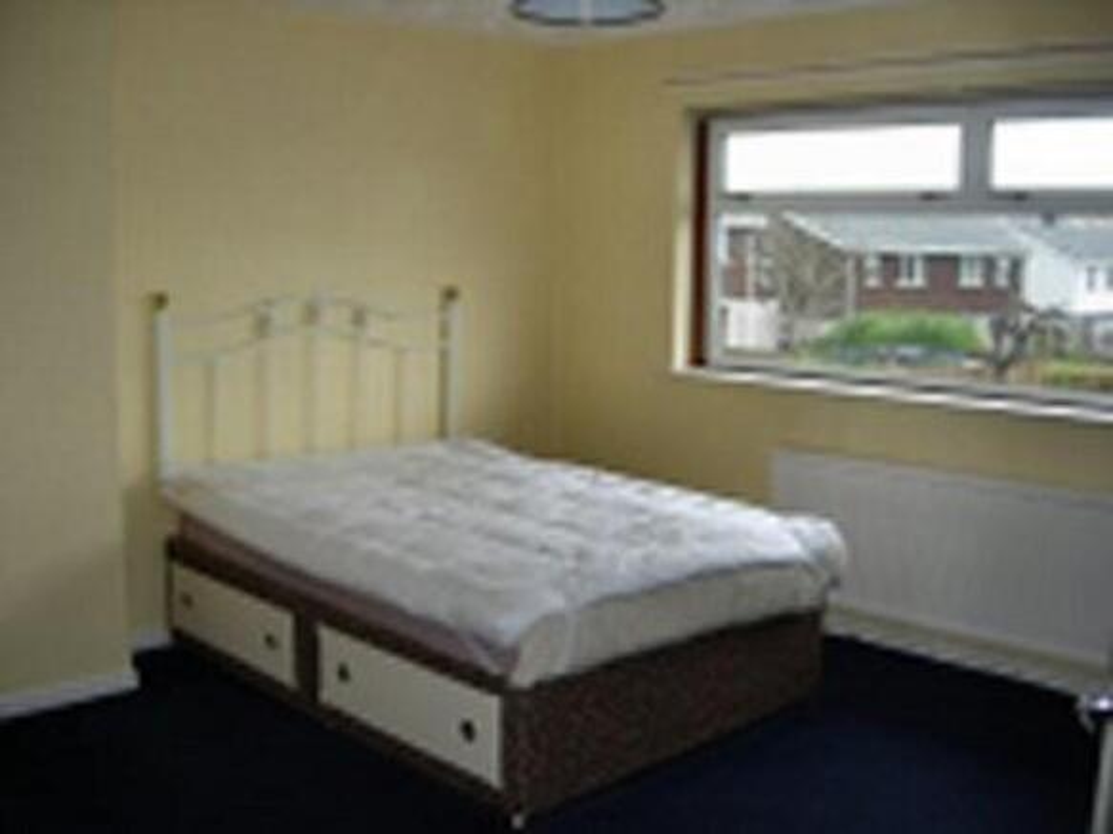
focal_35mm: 38
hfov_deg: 49.0
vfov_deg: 37.7
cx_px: 556
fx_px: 1222
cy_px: 417
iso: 79
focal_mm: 7.8
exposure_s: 1/62.1
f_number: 2.8
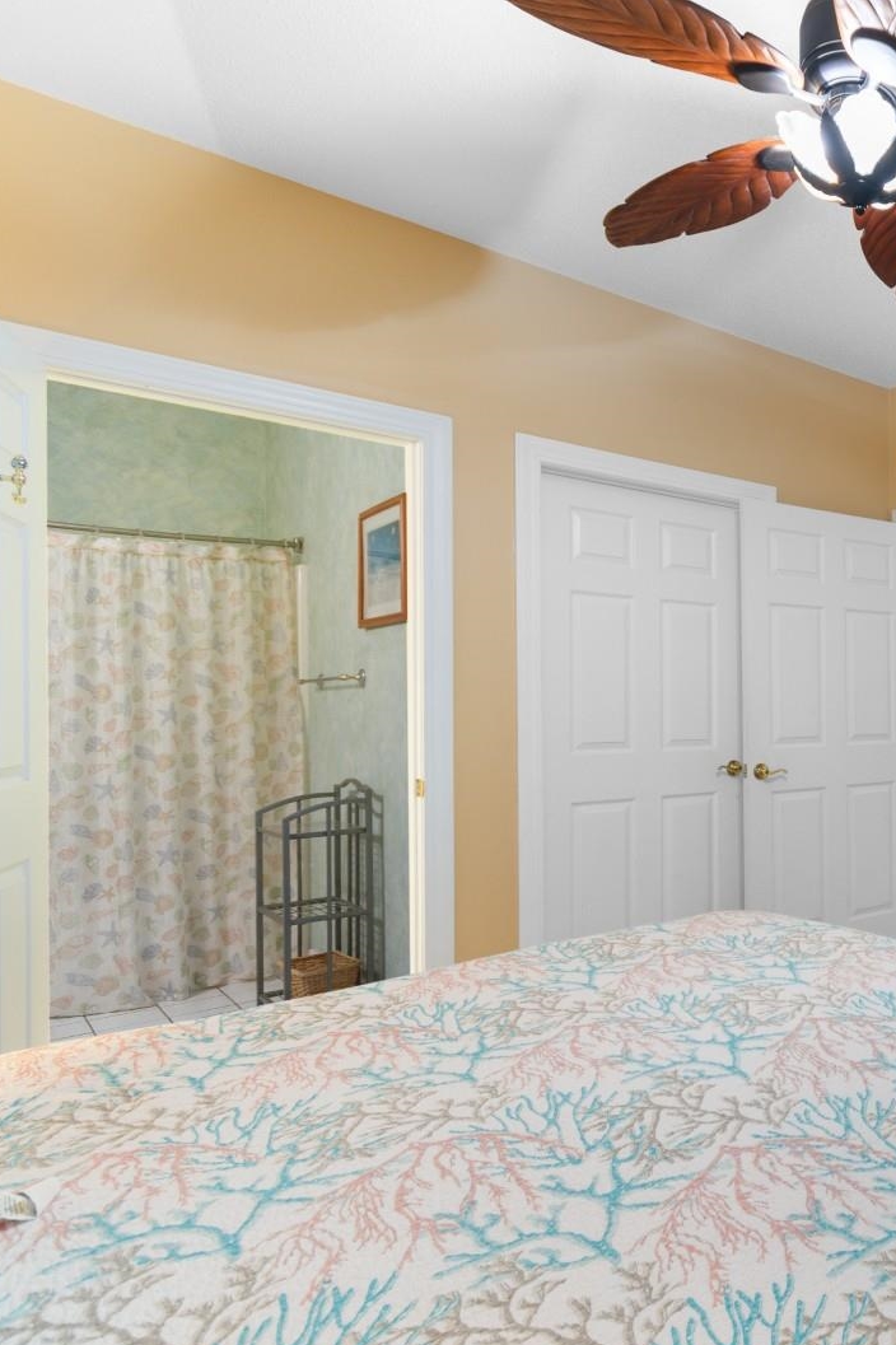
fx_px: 859
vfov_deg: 76.1
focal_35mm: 23
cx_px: 1022
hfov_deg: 41.6
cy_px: 686
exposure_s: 1/3
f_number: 4.5
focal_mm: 10
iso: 100
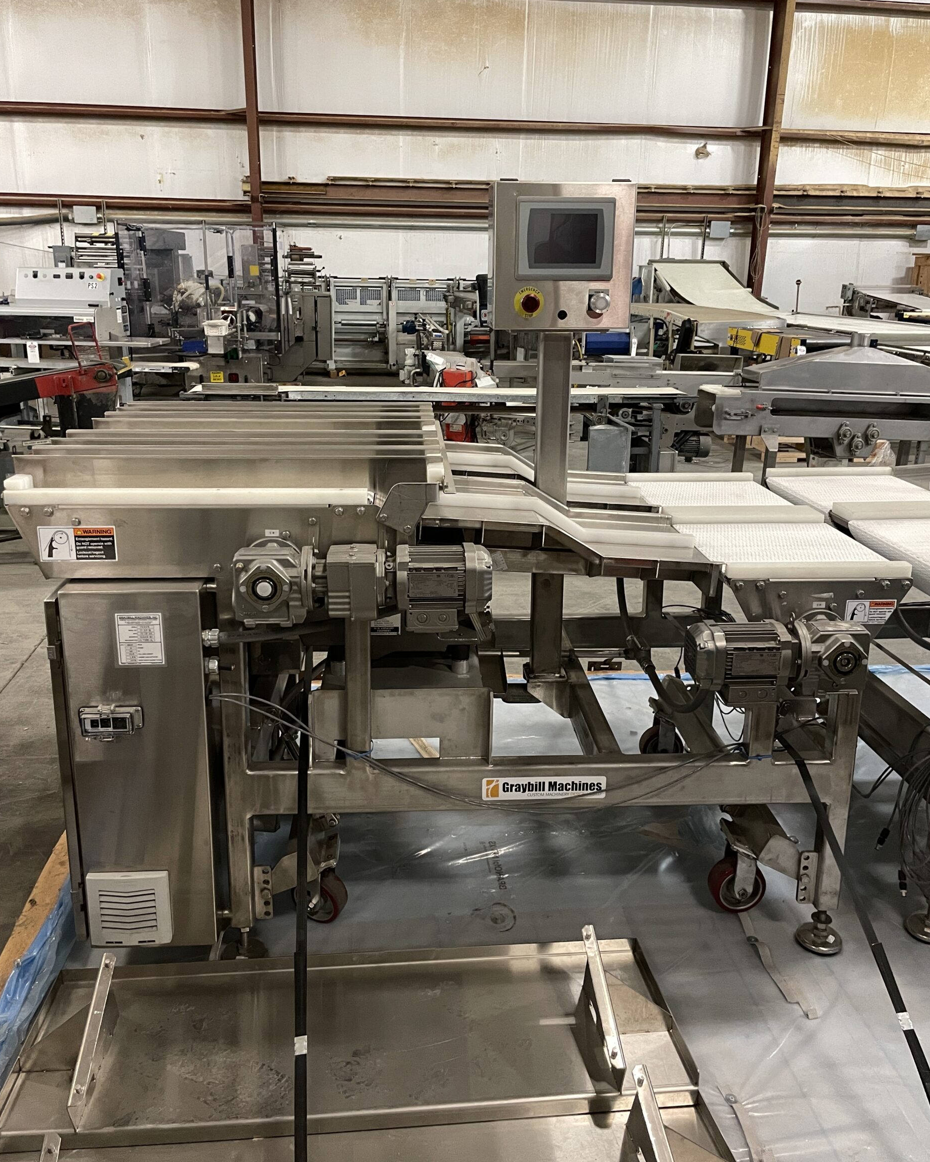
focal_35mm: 28
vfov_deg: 62.1
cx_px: 451
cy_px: 539
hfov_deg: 51.5
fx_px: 963
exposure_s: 1/40
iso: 640
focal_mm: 4.2
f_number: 1.6
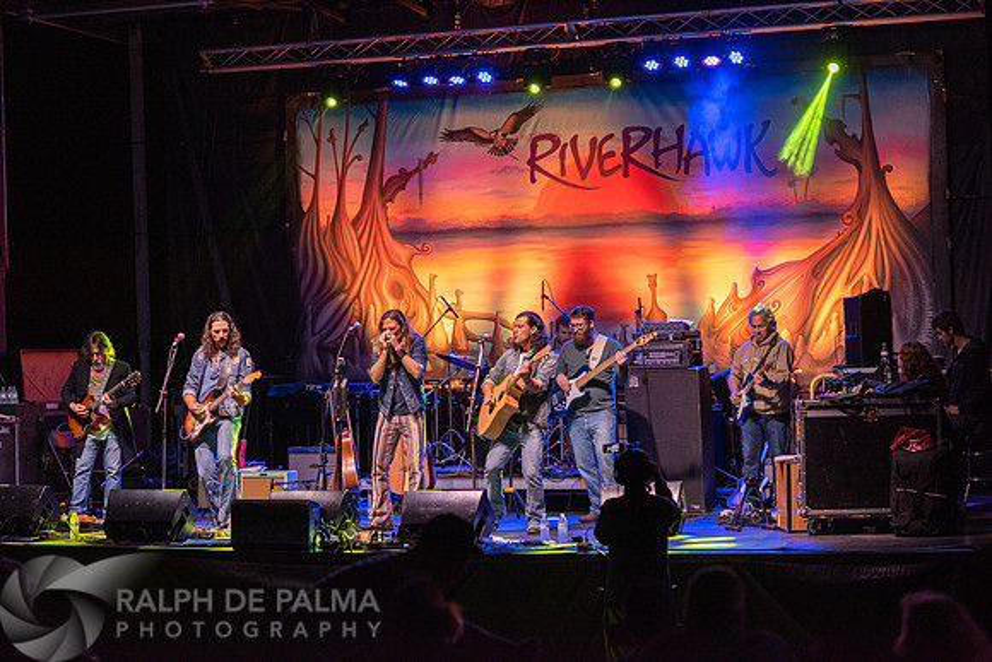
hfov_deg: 23.9
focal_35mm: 85
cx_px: 496
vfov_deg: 16.1
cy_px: 331
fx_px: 2343
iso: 1600
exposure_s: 1/160
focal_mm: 85
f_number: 3.2
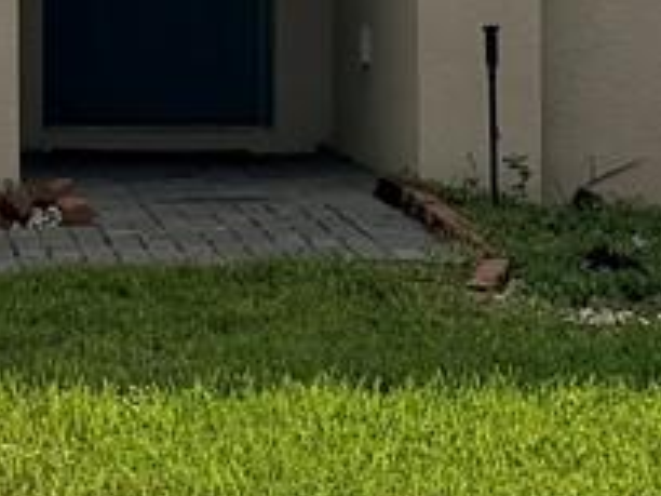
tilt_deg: -0.8
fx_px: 3590
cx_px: -42
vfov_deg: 7.8
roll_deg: +0.0
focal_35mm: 188
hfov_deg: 10.4
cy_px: -55
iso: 80
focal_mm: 6.76
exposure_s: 1/14286
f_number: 1.78
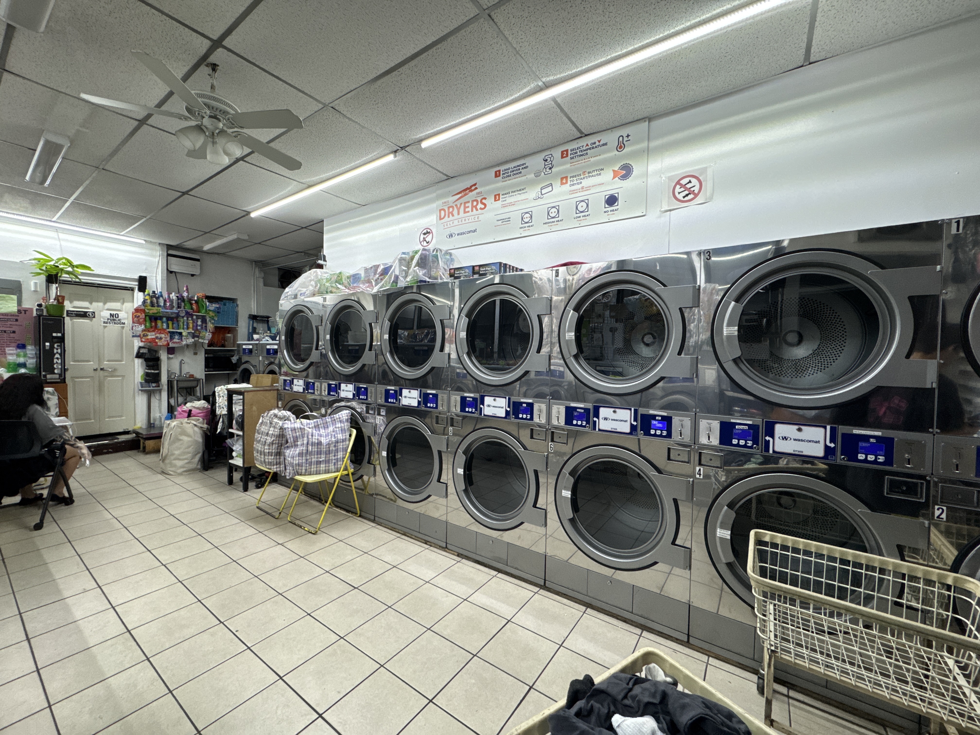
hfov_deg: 102.1
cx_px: 490
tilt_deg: -1.8
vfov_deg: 85.7
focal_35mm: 14
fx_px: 396
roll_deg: -1.5
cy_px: 368
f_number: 2.2
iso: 250
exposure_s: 1/120
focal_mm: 2.22
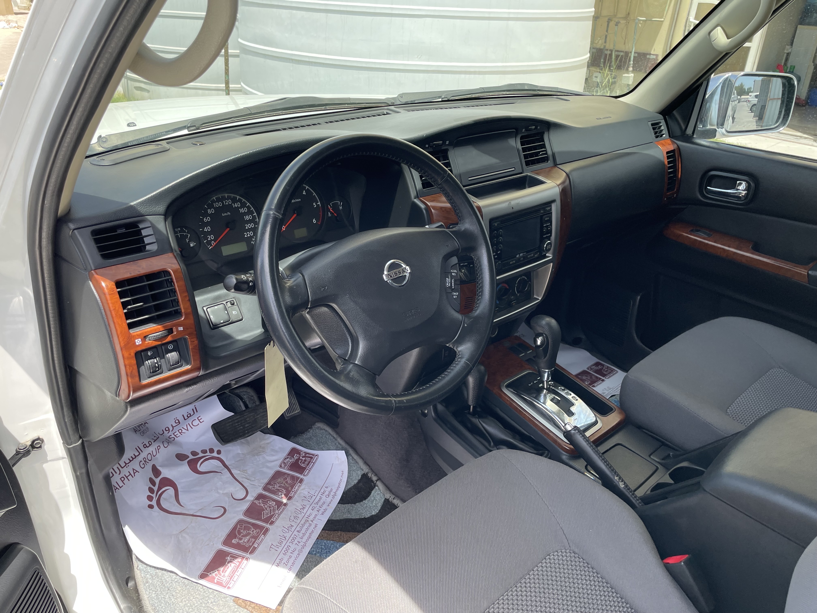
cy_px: 306
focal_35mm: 26
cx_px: 408
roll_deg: -3.4
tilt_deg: -27.8
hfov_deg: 67.3
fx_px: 614
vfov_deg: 53.1
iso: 32
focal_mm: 4.2
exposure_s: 1/425
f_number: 1.6
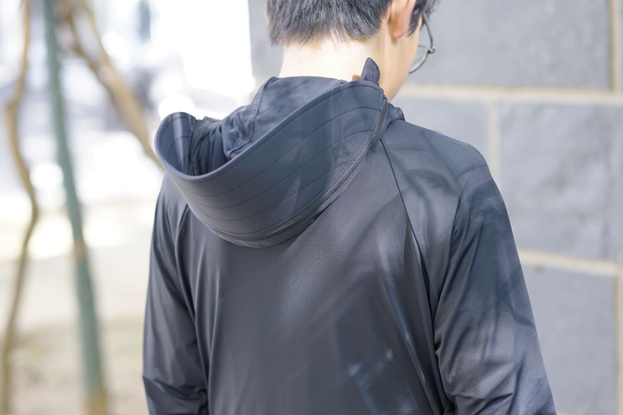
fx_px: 952
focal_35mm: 55
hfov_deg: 36.2
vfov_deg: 24.6
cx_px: 312
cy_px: 208
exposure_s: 1/60
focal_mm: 55
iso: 100
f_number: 2
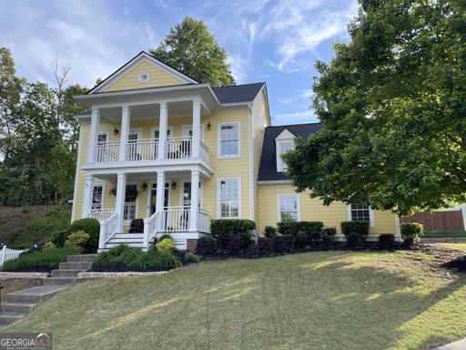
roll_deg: -0.1
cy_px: 175
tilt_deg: +12.6
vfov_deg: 53.1
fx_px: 350
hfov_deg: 67.3
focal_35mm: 26
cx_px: 233
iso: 32
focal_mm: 4.2
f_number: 1.6
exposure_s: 1/1033
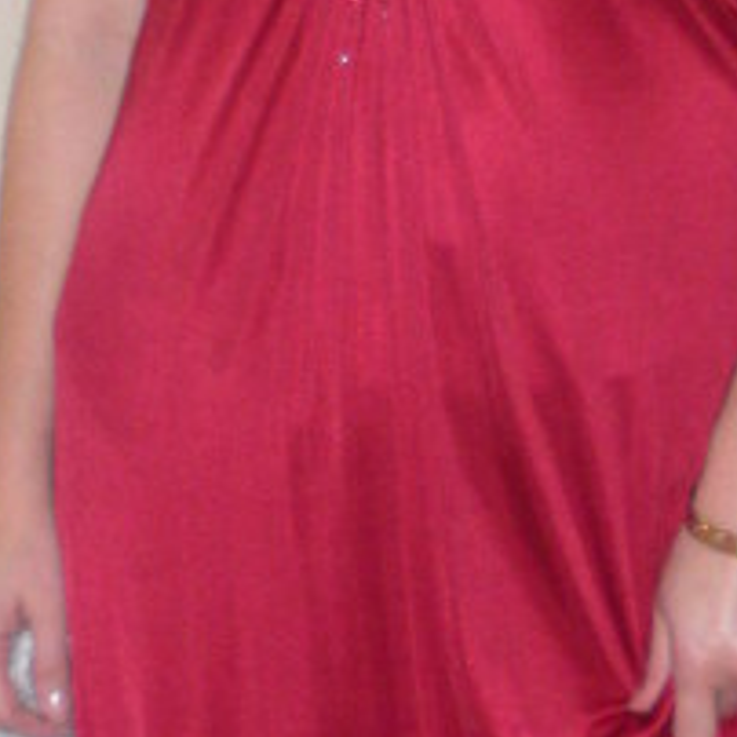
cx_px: 445
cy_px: 358
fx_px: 4047
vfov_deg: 10.4
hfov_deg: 10.4
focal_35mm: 168
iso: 231
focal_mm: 6.3
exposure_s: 1/60
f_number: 3.5
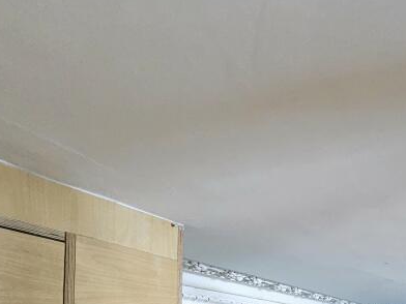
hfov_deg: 50.1
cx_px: 336
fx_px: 399
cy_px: 353
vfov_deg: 34.6
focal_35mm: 34
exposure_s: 1/33
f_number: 2.2
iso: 640
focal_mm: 1.7
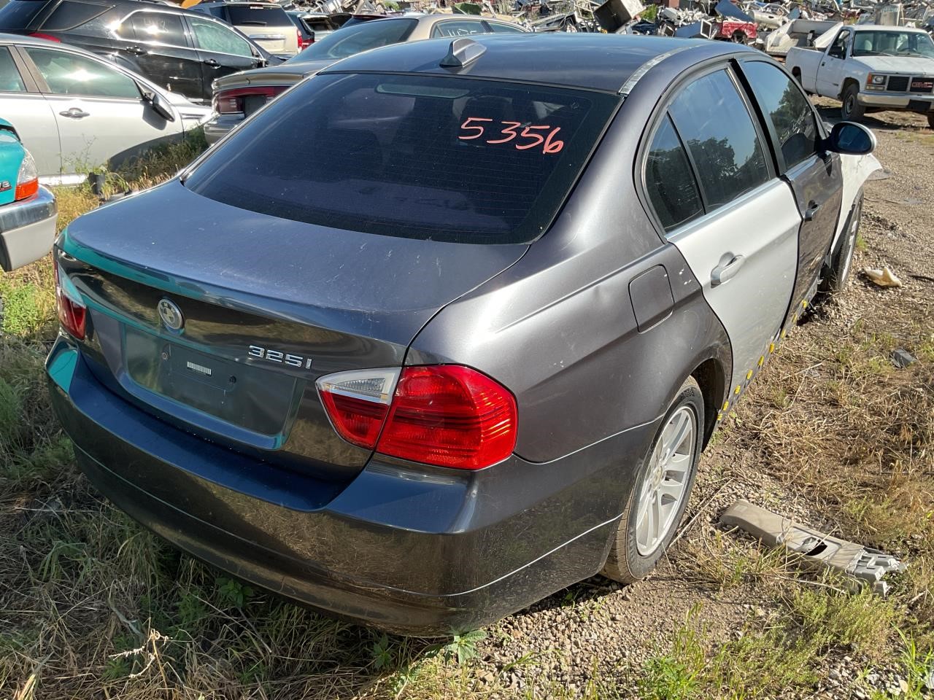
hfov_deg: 61.7
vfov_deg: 48.2
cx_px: 467
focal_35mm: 29
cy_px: 350
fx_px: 782
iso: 16
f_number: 1.8
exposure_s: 1/792
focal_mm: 3
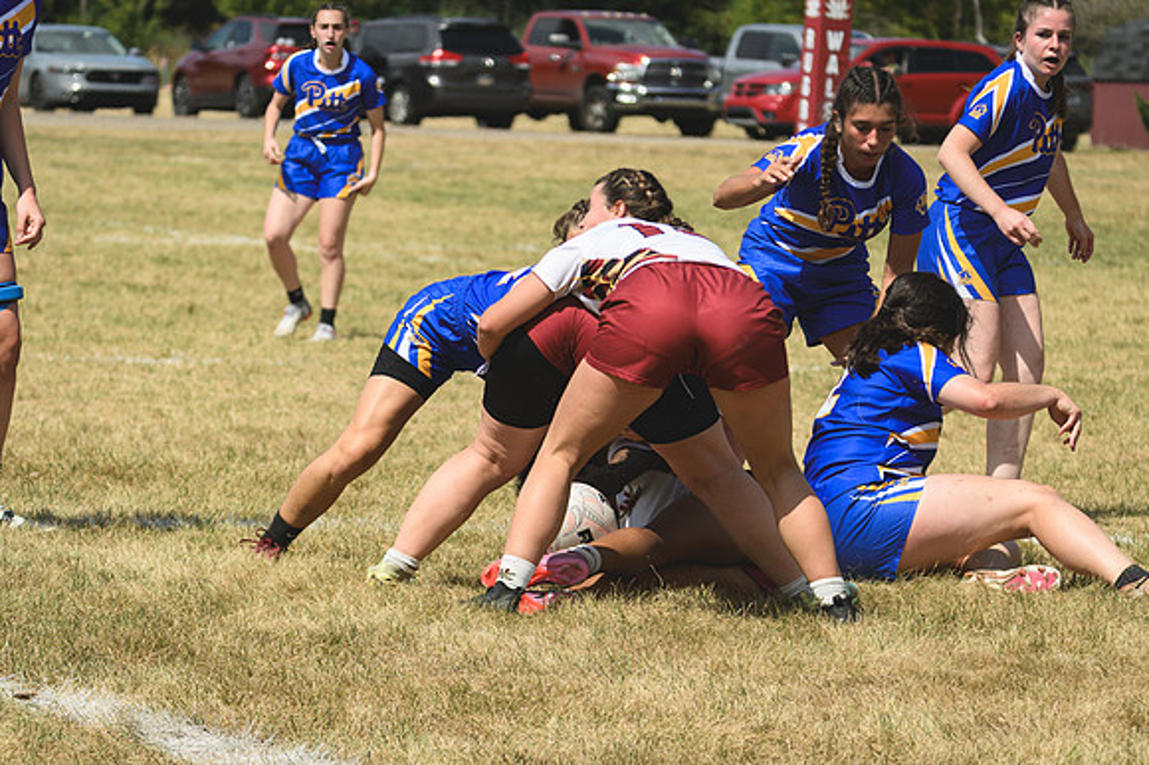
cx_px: 574
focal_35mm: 225
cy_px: 382
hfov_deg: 9.2
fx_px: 7177
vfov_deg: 6.1
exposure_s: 1/1000
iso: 90
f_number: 5
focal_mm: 150
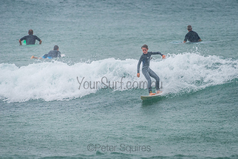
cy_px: 72
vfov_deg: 2.3
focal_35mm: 611
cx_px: 144
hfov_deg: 3.4
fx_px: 4040
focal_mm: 500
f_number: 5.6
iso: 720
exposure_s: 1/320
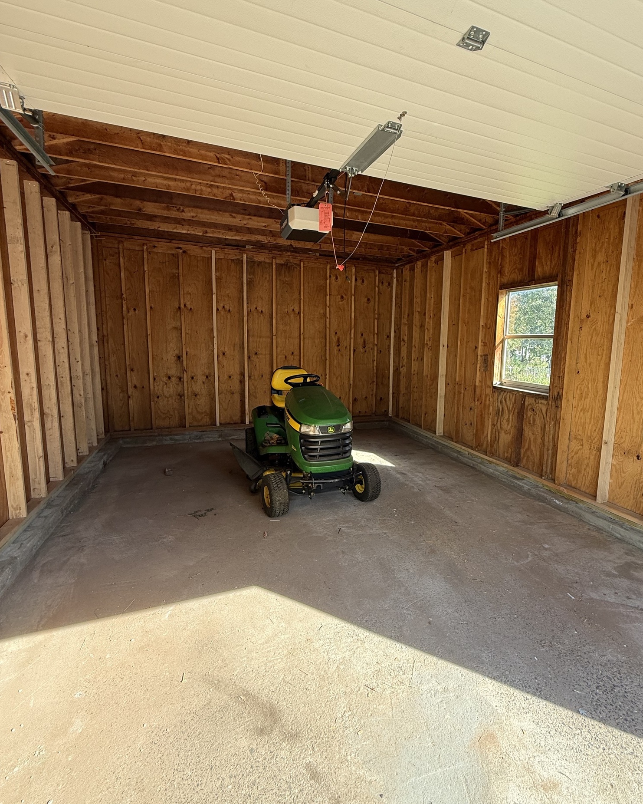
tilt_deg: -8.1
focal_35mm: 17
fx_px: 404
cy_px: 397
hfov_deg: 76.4
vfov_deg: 89.6
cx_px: 374
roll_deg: -1.8
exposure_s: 1/99
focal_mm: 2.22
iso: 80
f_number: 2.2
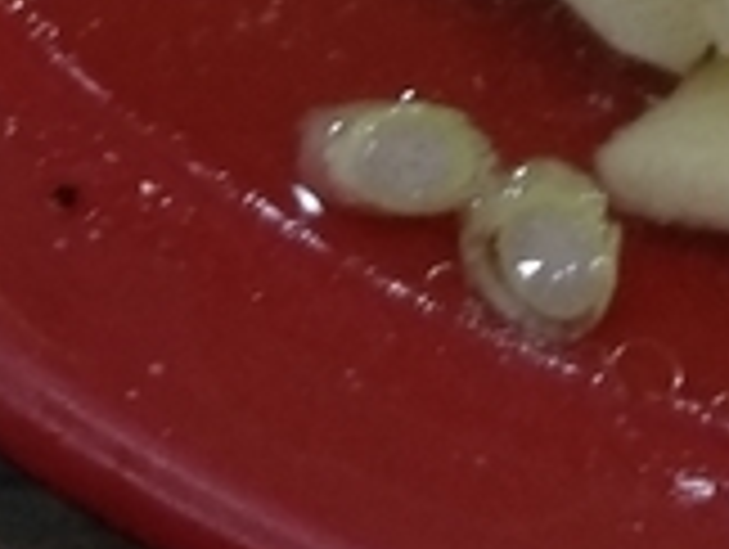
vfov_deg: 8.7
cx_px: 1094
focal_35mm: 139
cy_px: -1156
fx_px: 2932
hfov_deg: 13.4
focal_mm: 3.81
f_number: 2.2
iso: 400
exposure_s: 1/30
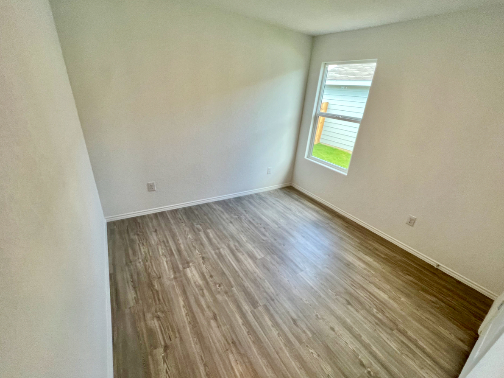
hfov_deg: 102.0
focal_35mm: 14
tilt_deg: -23.5
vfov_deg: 85.6
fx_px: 204
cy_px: 190
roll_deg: -5.7
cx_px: 260
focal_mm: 1.57
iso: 160
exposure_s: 1/120
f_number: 1.8
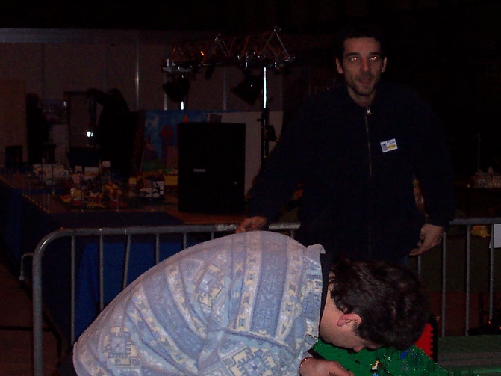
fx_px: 1476
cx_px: 332
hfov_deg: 19.2
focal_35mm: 102
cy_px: 202
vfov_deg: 14.5
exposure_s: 1/60
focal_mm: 8.6
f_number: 3.4
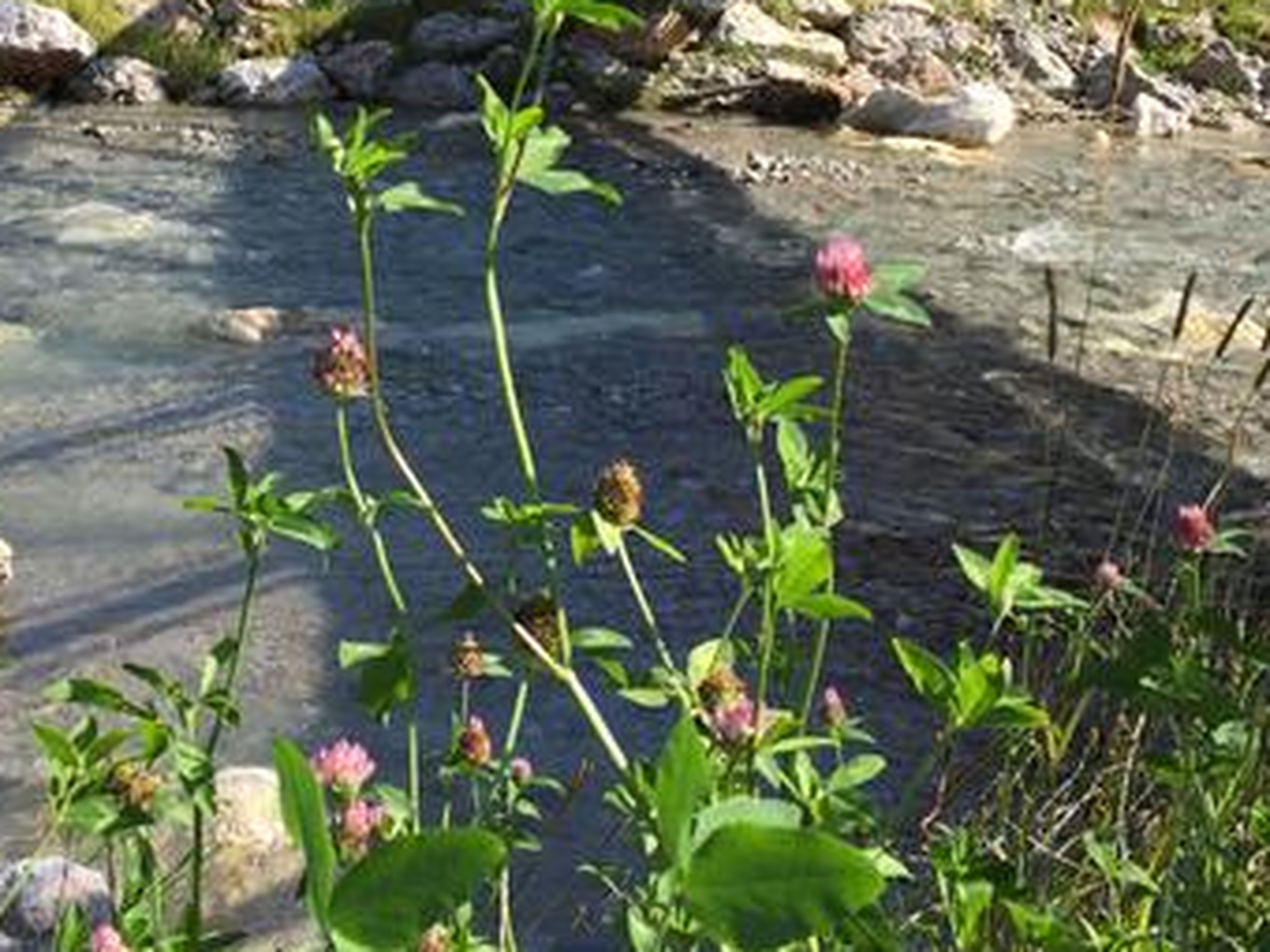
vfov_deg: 24.4
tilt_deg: -5.6
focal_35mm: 58
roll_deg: -0.9
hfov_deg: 33.2
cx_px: 525
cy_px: 65
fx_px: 2128
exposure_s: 1/1014
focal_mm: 4.15
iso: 32
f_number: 2.2
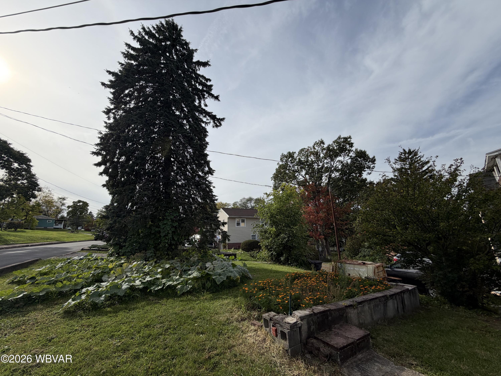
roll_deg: +2.0
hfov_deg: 102.1
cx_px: 250
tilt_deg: +13.9
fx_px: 203
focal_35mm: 14
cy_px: 188
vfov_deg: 85.7
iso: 20
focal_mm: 2.22
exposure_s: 1/1033
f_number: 2.2
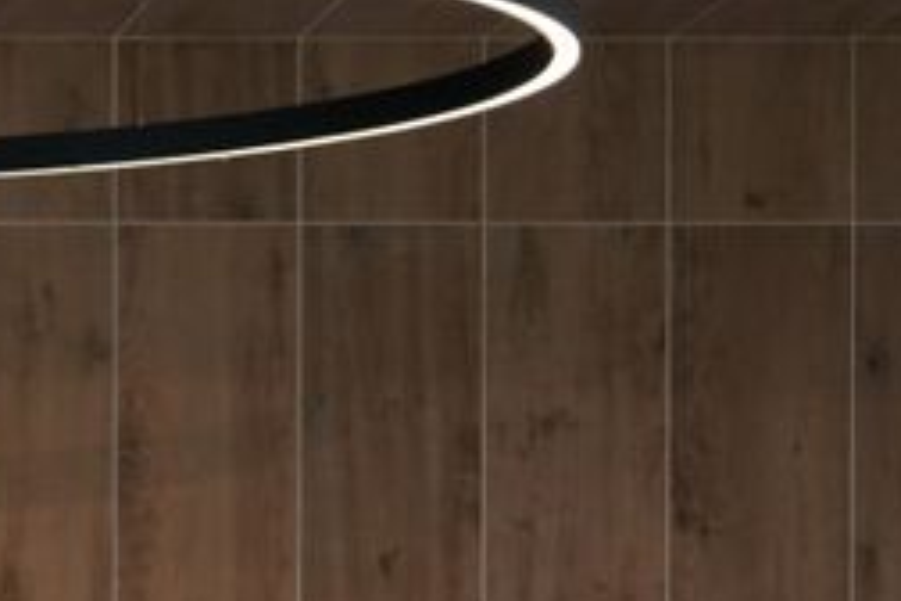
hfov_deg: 7.0
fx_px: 7107
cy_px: 1215
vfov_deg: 4.8
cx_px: -908
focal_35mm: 284
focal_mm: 70
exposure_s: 1/160
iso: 1600
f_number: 5.6
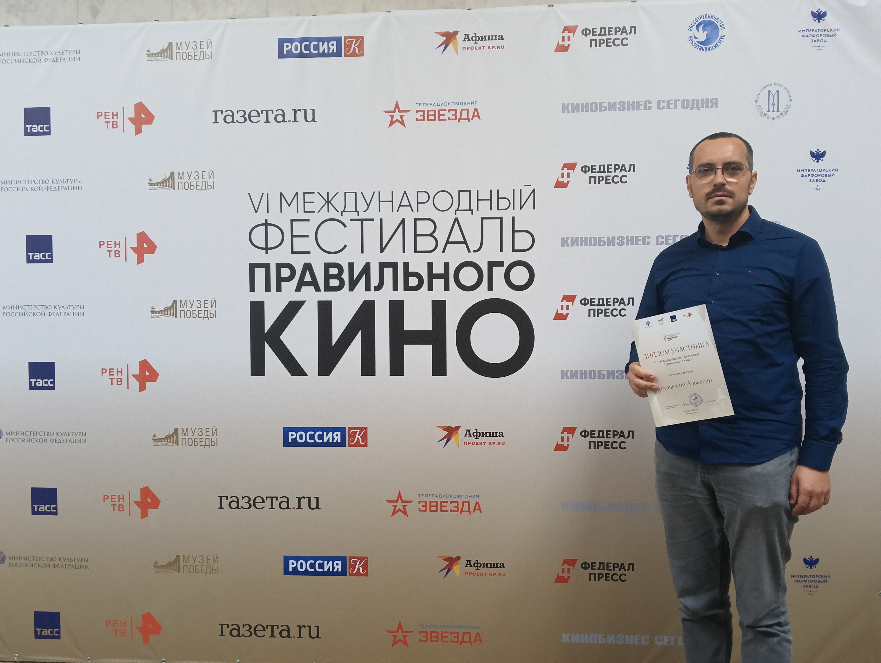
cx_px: 440
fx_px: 816
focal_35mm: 32
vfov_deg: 44.3
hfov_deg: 56.7
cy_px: 332
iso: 1000
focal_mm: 4.05
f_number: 1.8
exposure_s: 1/60
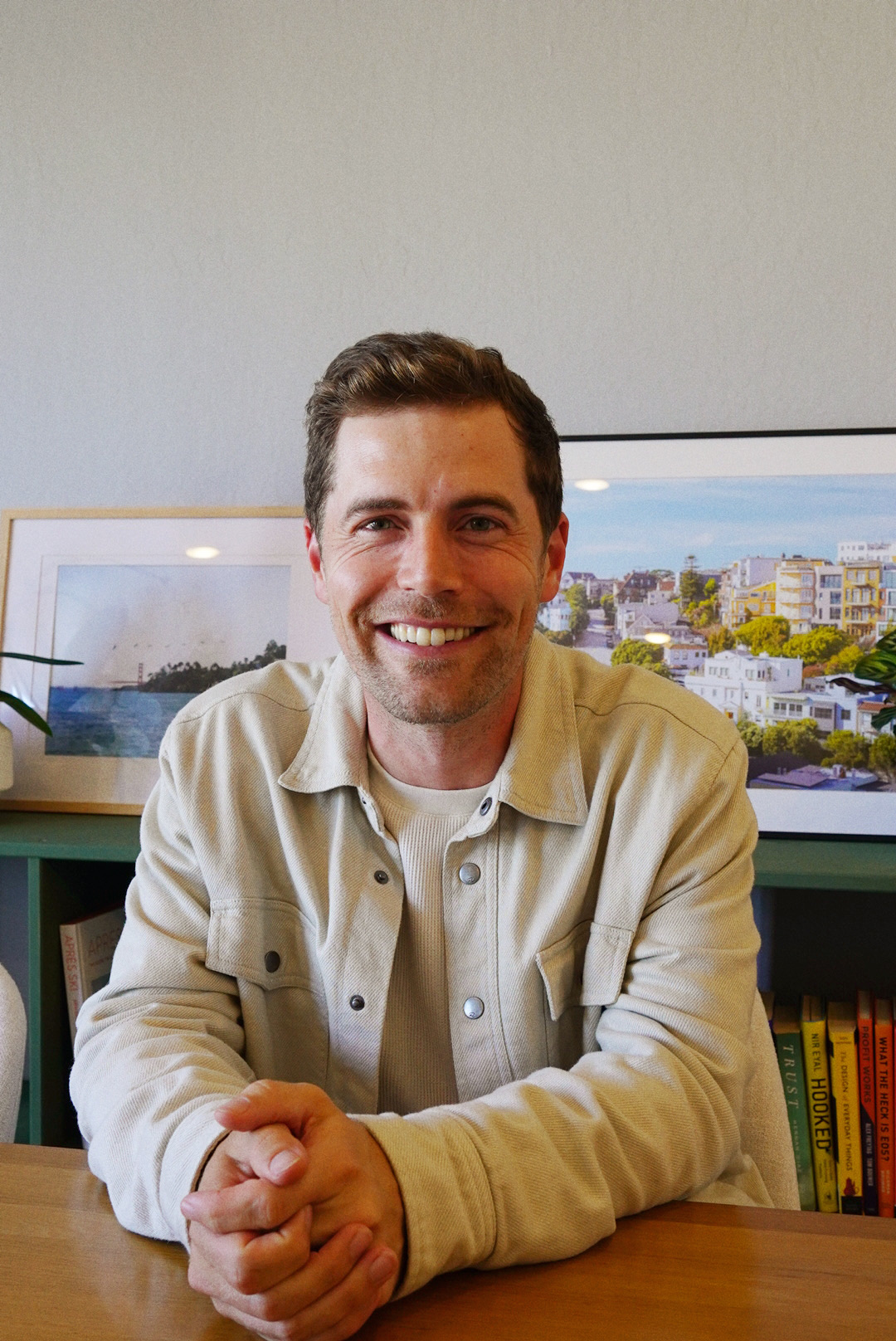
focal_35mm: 42
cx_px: 448
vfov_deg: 46.4
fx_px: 1565
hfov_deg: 31.9
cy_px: 670
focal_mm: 28
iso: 1000
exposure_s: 1/100
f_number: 7.1
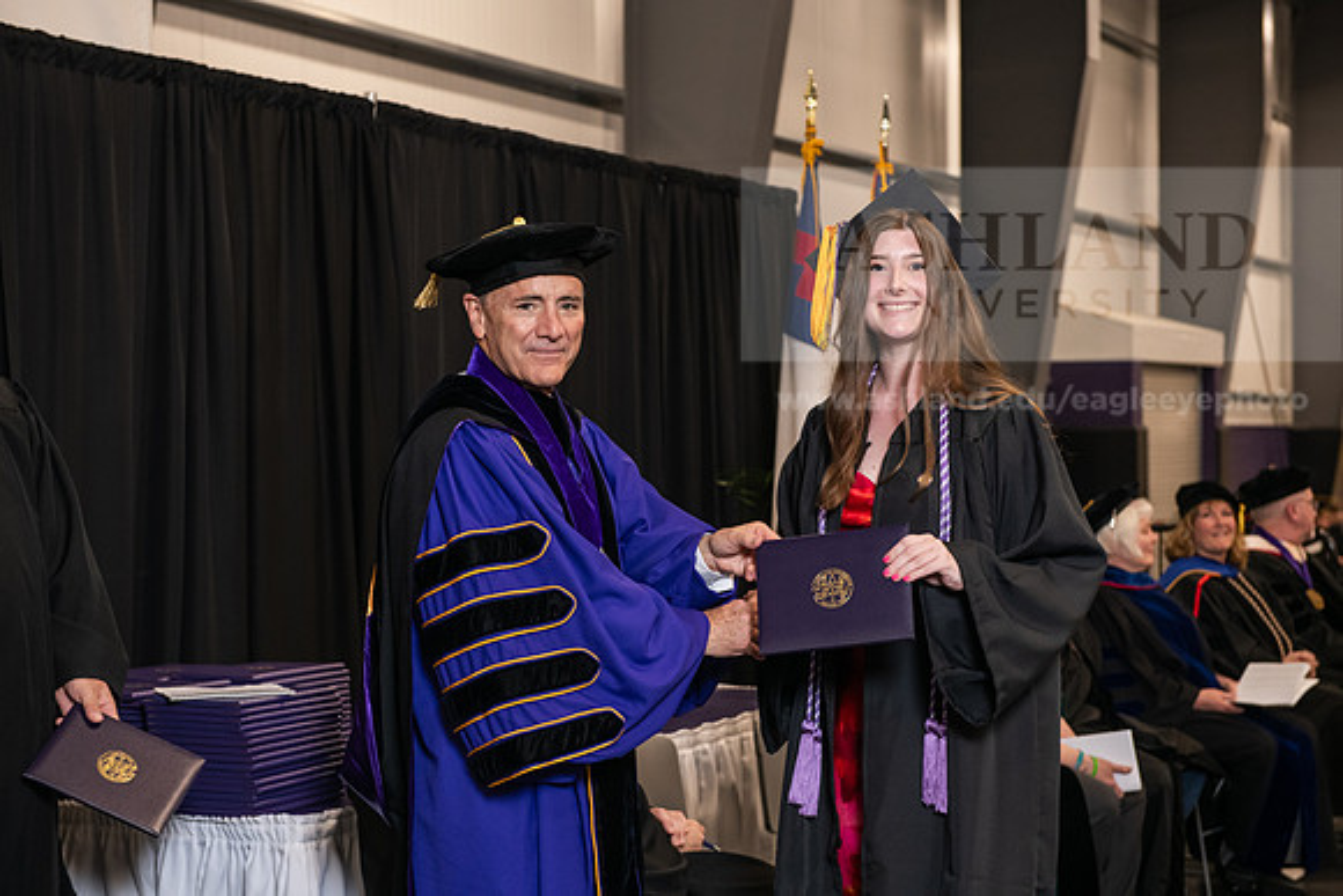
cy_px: 448
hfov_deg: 30.5
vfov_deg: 20.6
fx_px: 2463
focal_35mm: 66
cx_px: 672
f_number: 5
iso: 1600
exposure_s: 1/125
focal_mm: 66
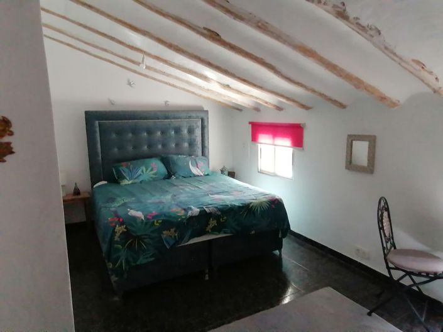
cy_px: 166
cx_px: 222
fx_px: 320
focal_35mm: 25
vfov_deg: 54.8
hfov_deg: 69.4
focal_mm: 2.7
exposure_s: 1/100
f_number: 2.4
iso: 250
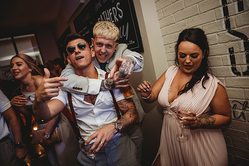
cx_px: 124
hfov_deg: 73.7
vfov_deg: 53.2
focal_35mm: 24
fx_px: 166
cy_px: 83
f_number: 4
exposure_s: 1/80
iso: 400
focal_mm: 24
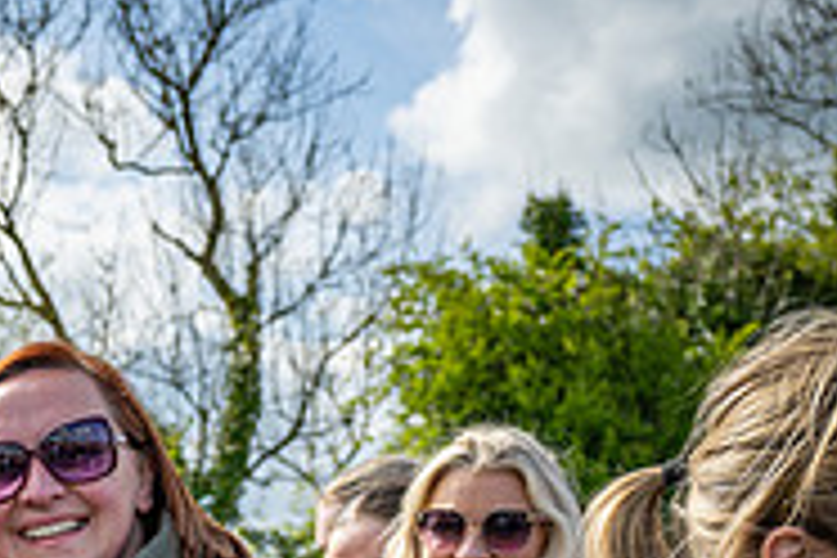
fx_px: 2209
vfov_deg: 13.8
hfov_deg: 18.7
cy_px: 754
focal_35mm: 95
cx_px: -446
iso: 100
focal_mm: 30.5
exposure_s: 1/800
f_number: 4
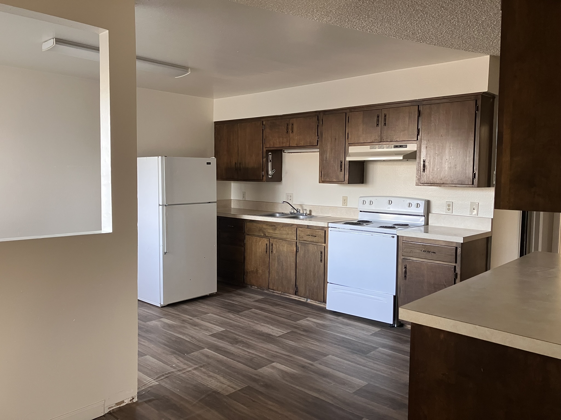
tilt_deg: -2.6
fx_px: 454
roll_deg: -1.5
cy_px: 210
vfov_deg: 49.7
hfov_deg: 63.4
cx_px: 280
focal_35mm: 28
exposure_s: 1/60
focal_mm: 3.99
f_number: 1.8
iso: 160
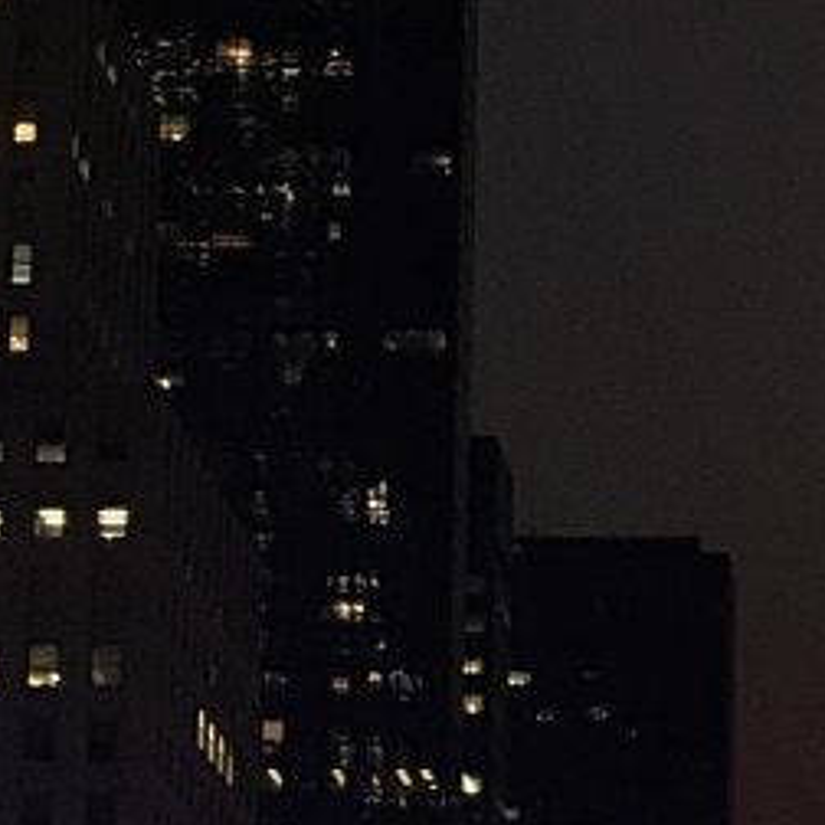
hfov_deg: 11.1
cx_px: 668
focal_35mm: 157
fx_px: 4233
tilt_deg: +9.0
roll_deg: -1.1
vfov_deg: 10.9
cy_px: 962
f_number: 1.8
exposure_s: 1/16
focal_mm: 3.99
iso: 80
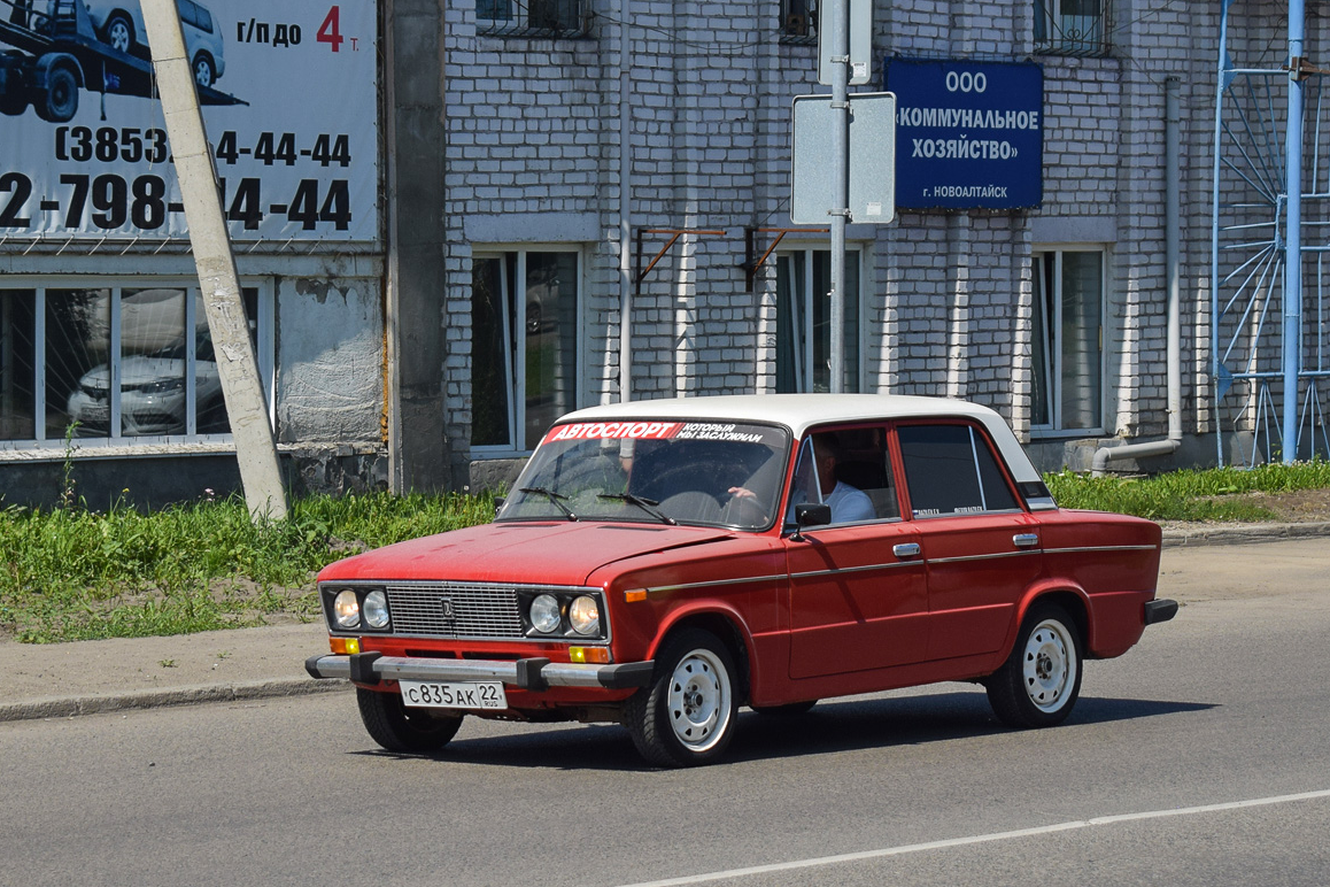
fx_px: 3159
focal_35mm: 86
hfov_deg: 23.8
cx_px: 686
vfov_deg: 16.0
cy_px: 438
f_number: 6.3
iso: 200
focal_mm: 55
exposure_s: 1/1250
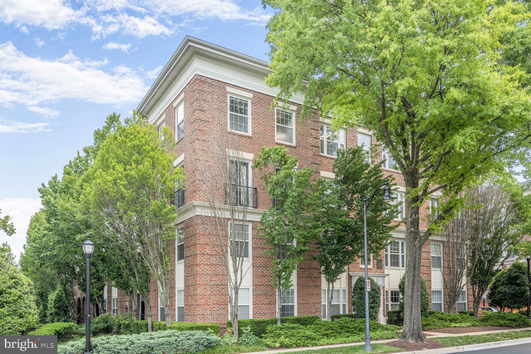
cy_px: 177
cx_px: 266
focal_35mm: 26
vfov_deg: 48.7
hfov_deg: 68.4
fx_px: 391
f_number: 9
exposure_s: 1/80
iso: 200
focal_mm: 26.5
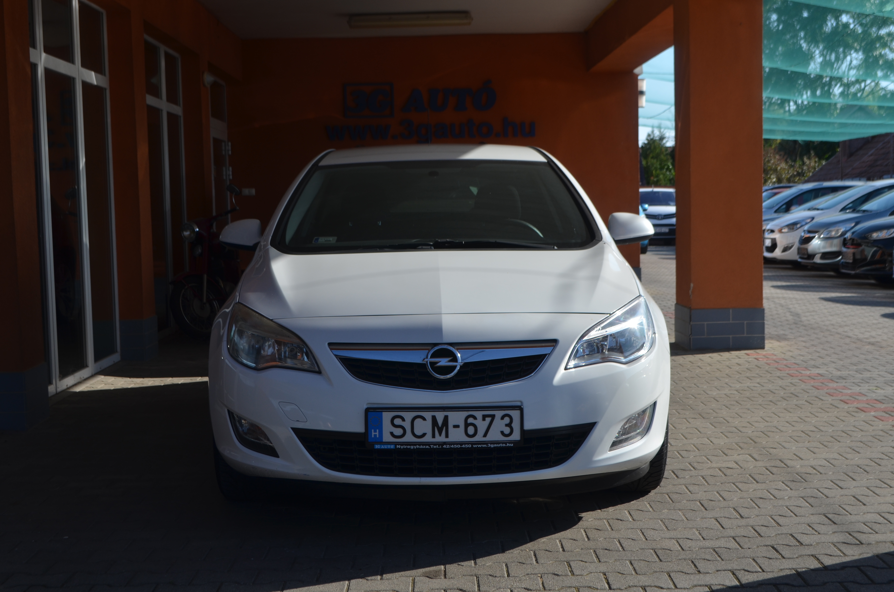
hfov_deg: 37.9
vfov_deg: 25.6
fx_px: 1301
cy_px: 296
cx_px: 447
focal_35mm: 52
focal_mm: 35
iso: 110
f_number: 8
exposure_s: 1/250
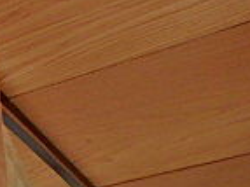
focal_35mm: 94
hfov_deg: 17.8
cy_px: 220
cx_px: -163
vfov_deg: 15.2
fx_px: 678
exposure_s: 1/30
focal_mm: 3.7
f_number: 3.5
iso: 250
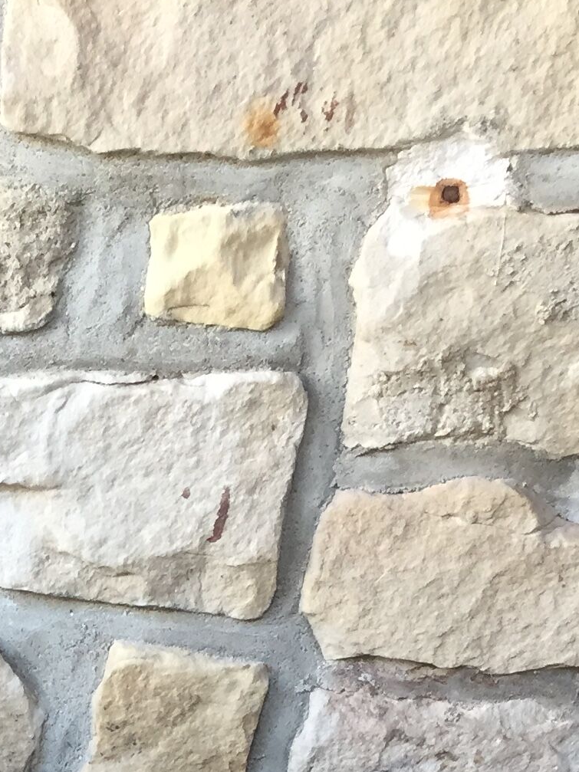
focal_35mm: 94
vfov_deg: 18.1
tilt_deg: -40.2
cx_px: 12
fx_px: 2097
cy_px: 1230
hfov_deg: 15.5
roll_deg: -1.5
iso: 50
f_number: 2.2
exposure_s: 1/33
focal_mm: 4.15
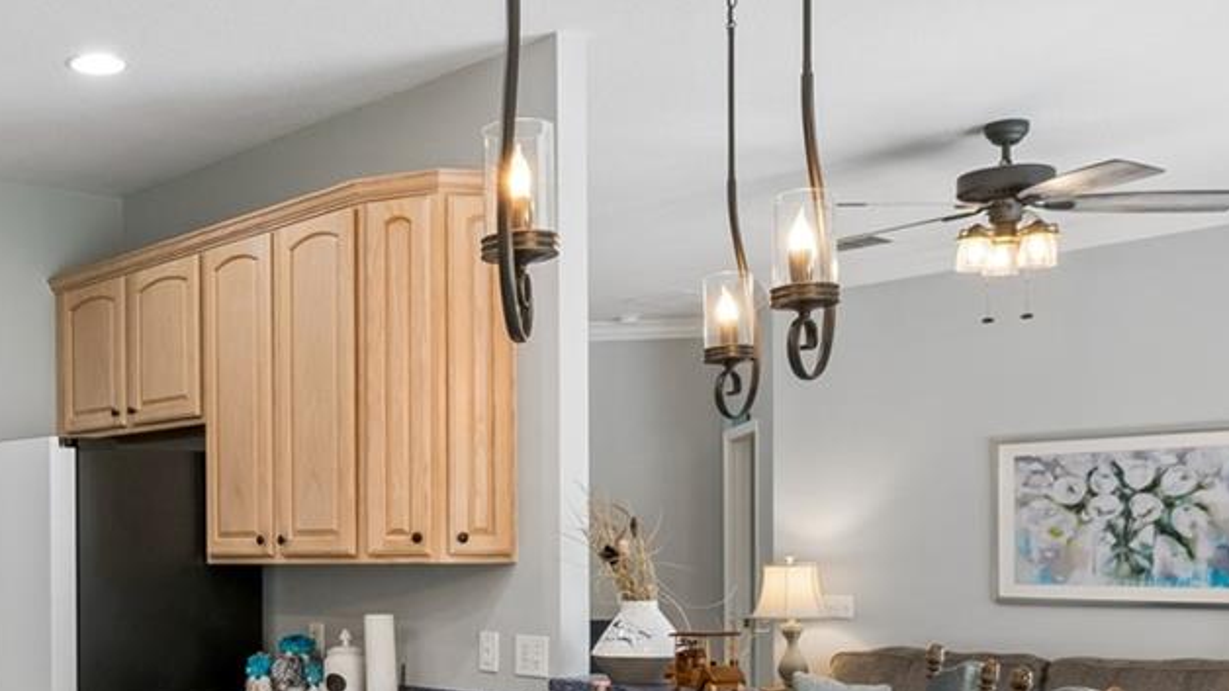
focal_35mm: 40
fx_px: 1303
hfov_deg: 46.1
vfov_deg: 29.2
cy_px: 525
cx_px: 143
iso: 100
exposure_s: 1/13
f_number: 7.1
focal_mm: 10
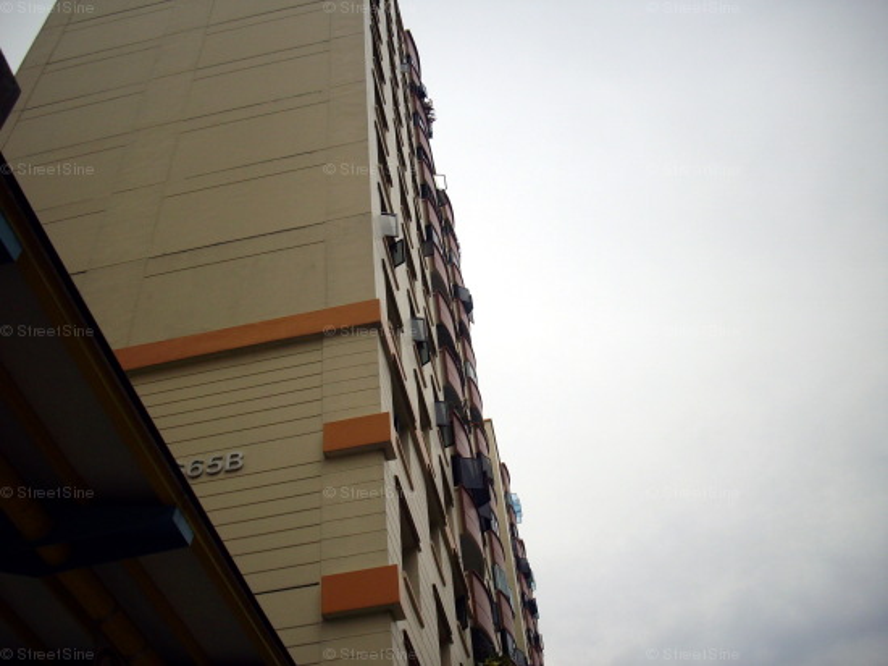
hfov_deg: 50.2
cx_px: 444
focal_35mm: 37
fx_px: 949
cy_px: 333
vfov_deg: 38.6
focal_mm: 6.2
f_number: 5.6
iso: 80
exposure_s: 1/800
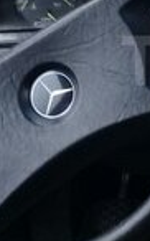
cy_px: 60
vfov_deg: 14.0
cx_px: 290
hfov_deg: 8.4
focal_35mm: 149
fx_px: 977
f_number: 2.2
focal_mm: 3.3
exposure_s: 1/33
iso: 50
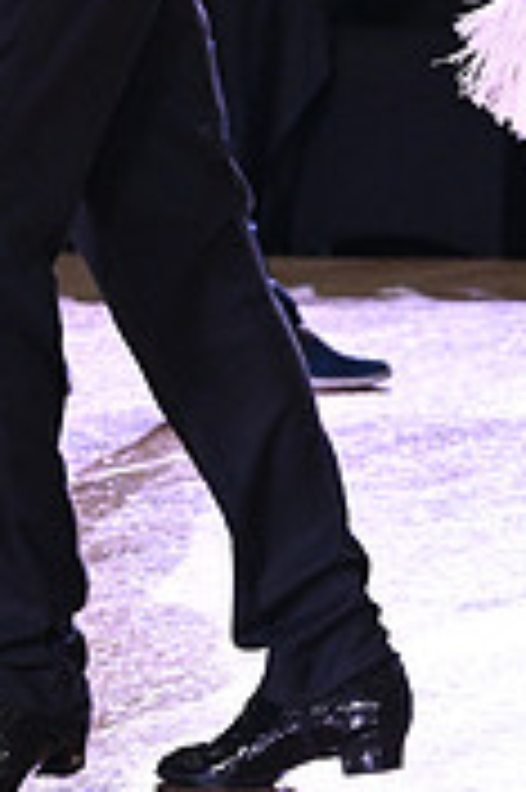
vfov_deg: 5.9
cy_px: -202
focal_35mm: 346
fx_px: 7598
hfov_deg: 4.0
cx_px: 272
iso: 5000
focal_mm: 105
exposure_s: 1/320
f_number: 6.3
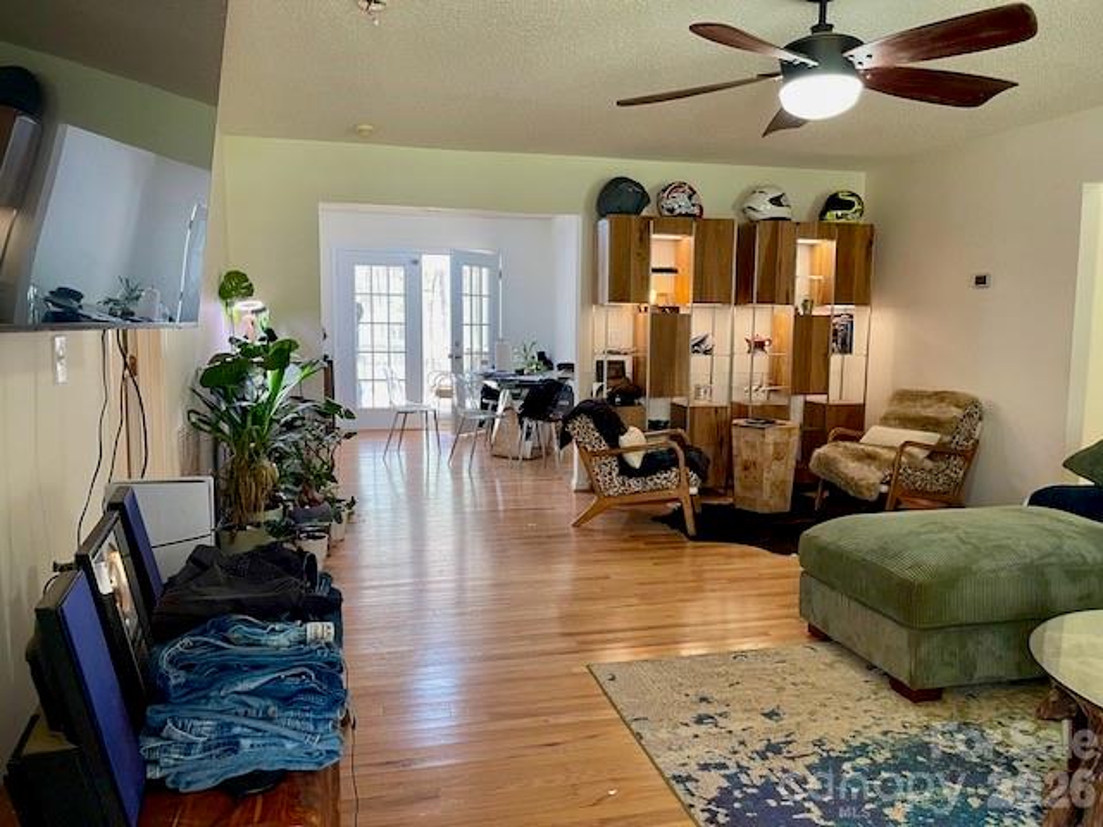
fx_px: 797
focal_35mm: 25
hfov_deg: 69.4
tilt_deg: -7.0
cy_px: 414
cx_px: 552
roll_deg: -0.5
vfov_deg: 54.9
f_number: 1.6
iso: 125
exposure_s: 1/60
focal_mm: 5.1
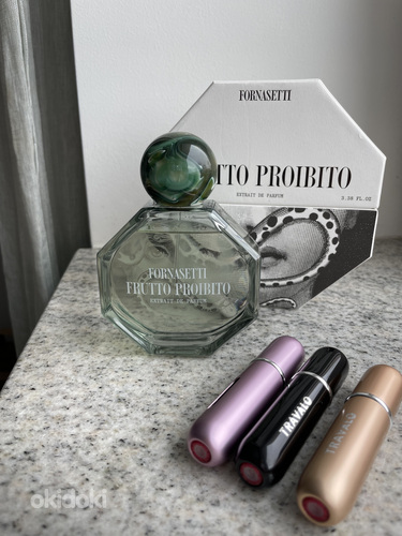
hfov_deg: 53.1
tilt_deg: -20.3
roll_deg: -0.2
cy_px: 268
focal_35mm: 26
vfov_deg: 67.3
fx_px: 403
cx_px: 201
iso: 32
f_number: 1.6
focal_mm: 4.2
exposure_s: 1/121
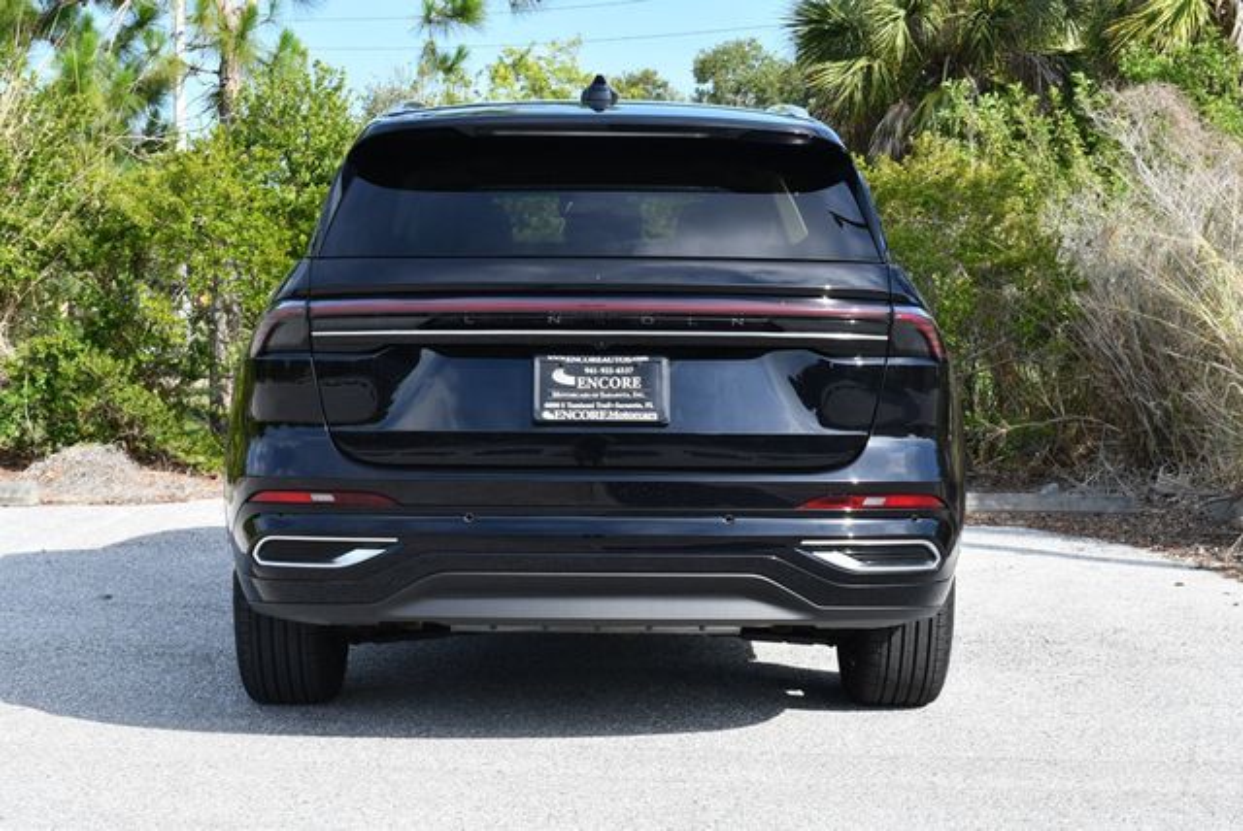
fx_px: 2212
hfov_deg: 31.4
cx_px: 622
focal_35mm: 64
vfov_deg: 21.3
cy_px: 416
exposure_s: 1/250
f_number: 7.1
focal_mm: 32
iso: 200
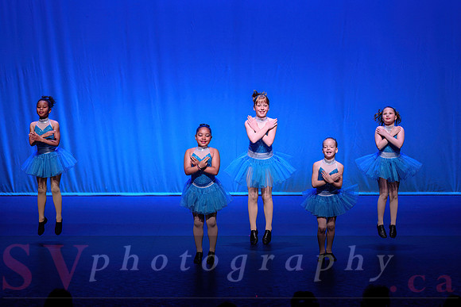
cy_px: 154
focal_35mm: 127
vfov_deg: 10.8
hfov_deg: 16.1
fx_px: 1626
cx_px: 230
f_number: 2.8
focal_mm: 125
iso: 1600
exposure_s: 1/400
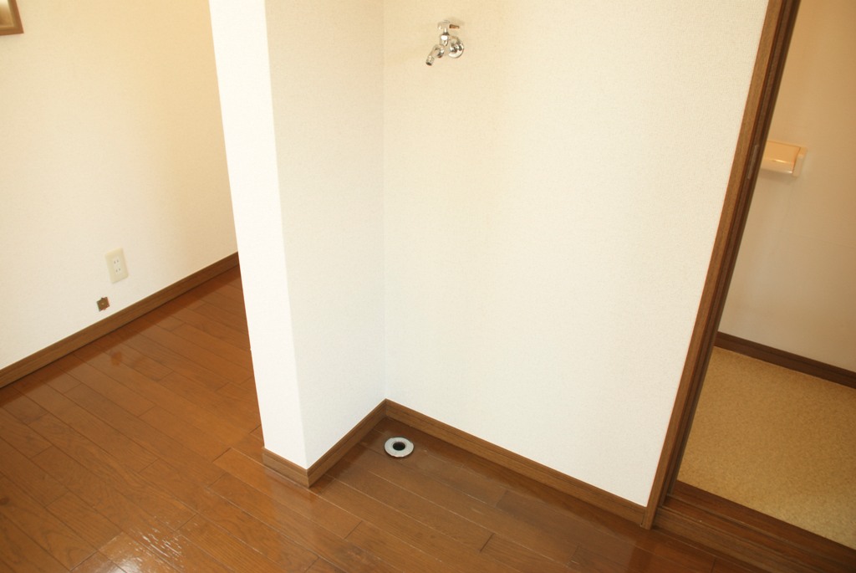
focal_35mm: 27
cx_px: 428
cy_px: 286
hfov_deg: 67.3
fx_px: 643
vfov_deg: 48.0
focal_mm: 18
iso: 200
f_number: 4.5
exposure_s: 1/13
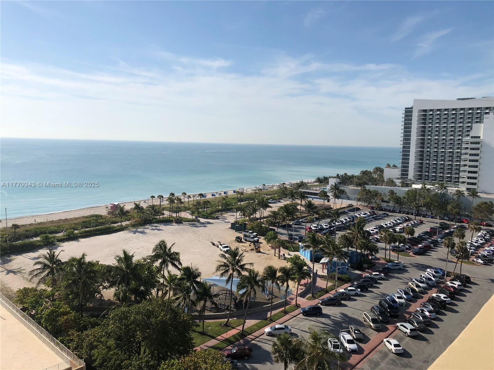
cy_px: 185
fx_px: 400
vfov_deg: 49.7
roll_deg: -0.7
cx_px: 247
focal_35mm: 28
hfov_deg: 63.4
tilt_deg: -3.9
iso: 25
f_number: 1.8
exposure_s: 1/4425
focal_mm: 4
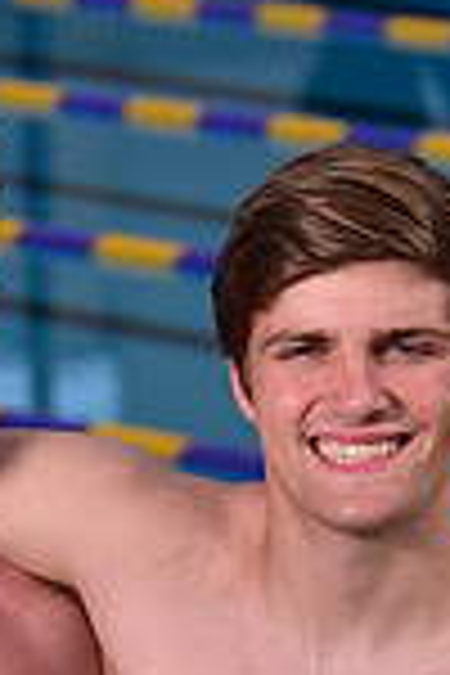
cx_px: 128
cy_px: 806
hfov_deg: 3.1
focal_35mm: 450
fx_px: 8437
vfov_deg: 4.6
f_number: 7.1
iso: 80
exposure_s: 1/250
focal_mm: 116
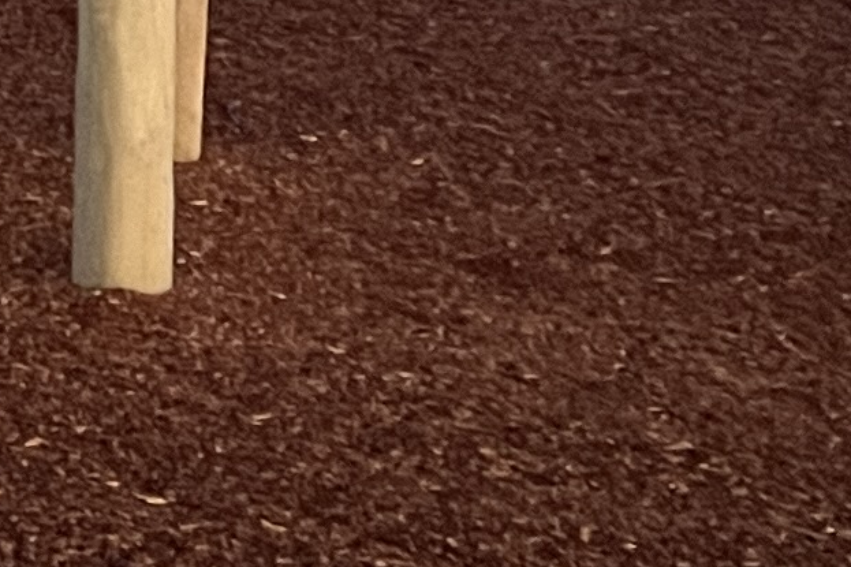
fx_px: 4135
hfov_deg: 10.4
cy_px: -832
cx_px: -1048
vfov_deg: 7.3
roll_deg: +0.5
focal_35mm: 175
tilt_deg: -0.3
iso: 500
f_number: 1.6
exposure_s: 1/60
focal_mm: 5.1
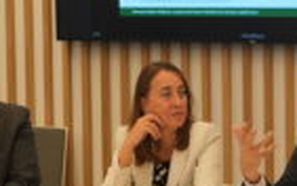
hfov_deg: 11.3
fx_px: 1489
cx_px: 246
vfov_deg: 7.1
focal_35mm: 184
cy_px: 45
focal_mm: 34
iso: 250
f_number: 2.8
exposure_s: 1/125
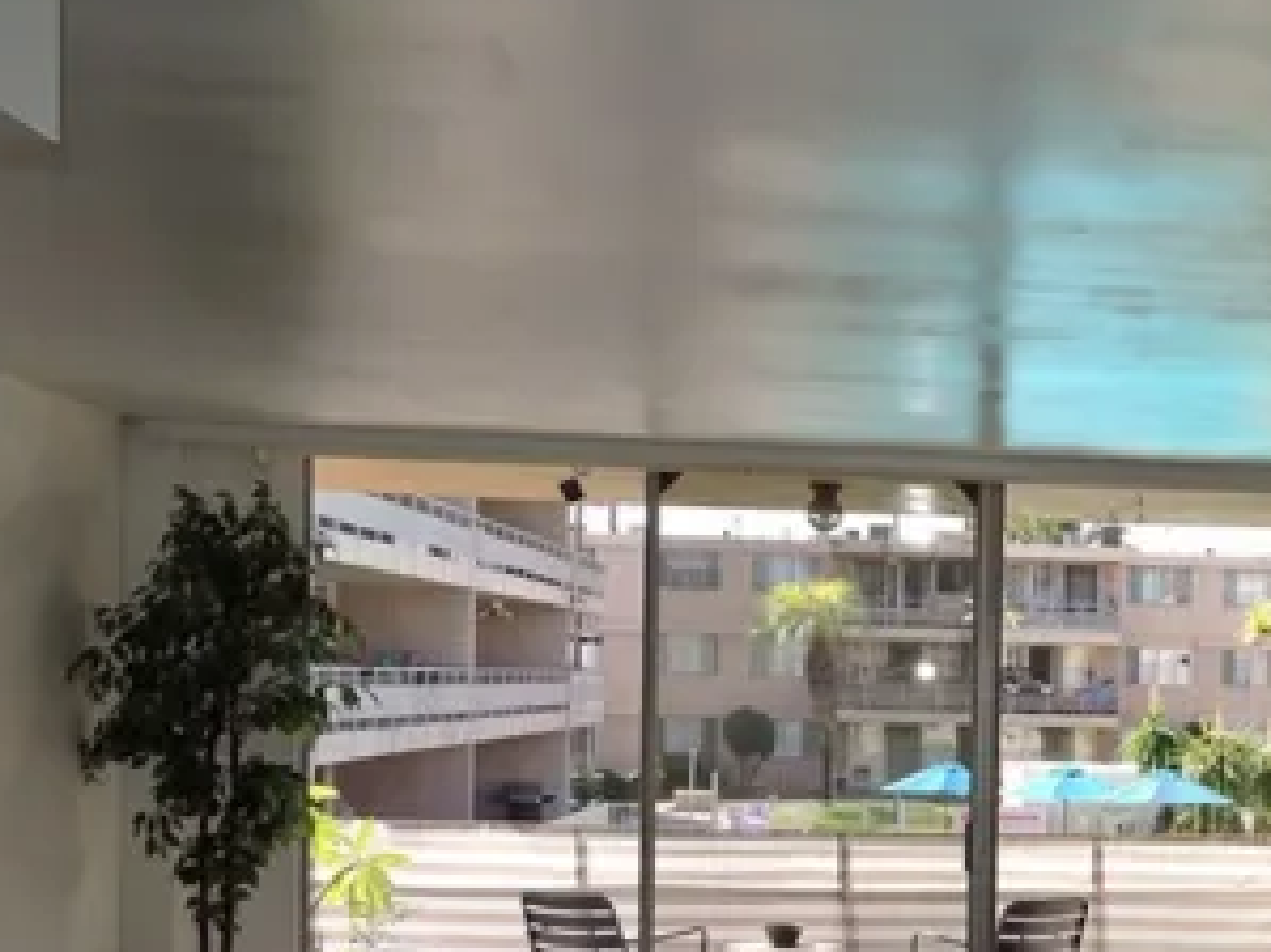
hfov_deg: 29.9
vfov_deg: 24.0
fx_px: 2202
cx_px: 1290
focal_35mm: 60
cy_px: 769
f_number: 3.3
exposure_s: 1/250
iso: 100
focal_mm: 4.3
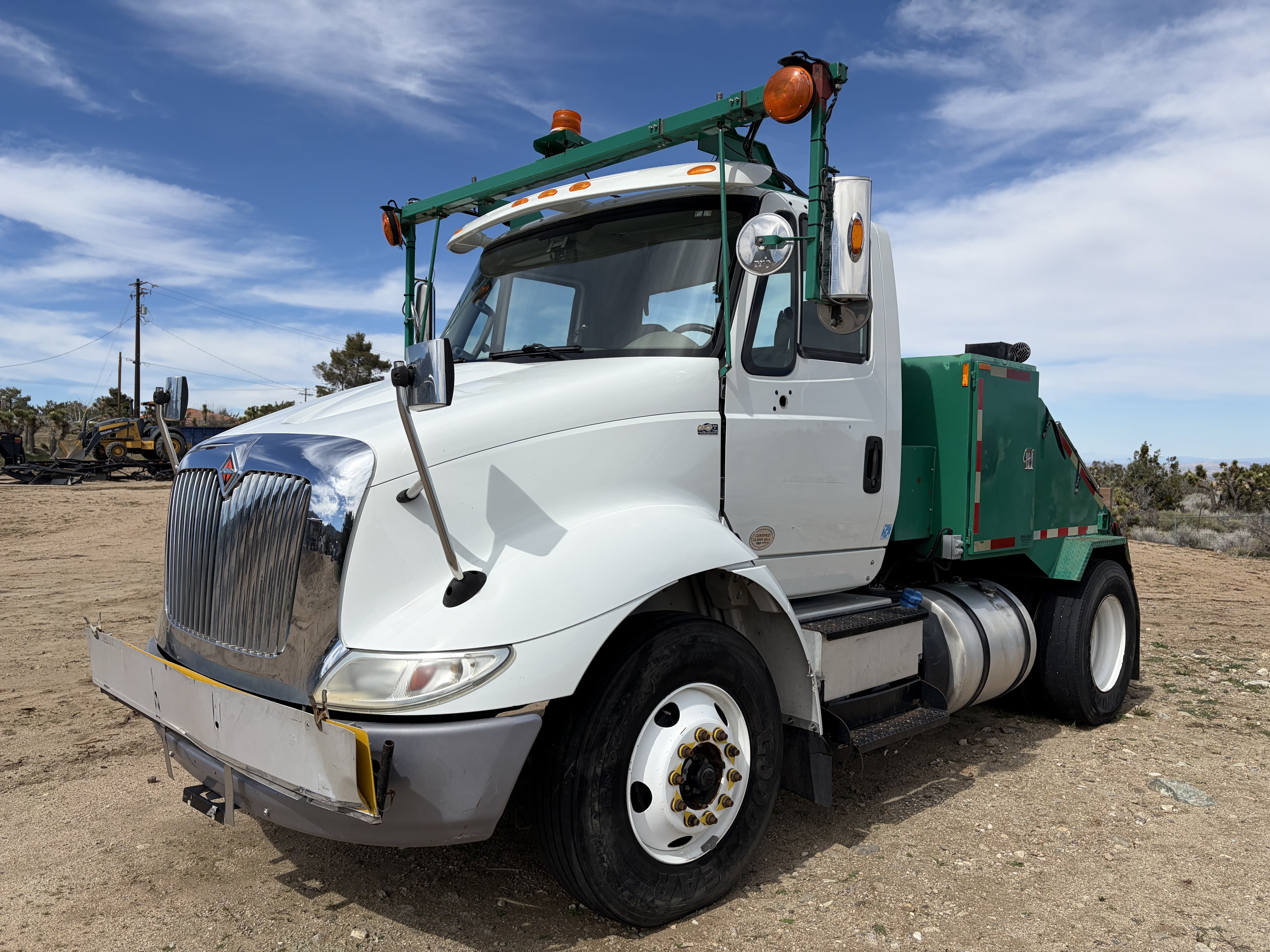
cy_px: 476
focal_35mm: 26
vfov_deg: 53.1
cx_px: 635
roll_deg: -1.0
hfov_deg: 67.3
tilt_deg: -3.6
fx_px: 954
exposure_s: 1/6993
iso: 50
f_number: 1.6
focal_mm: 5.96
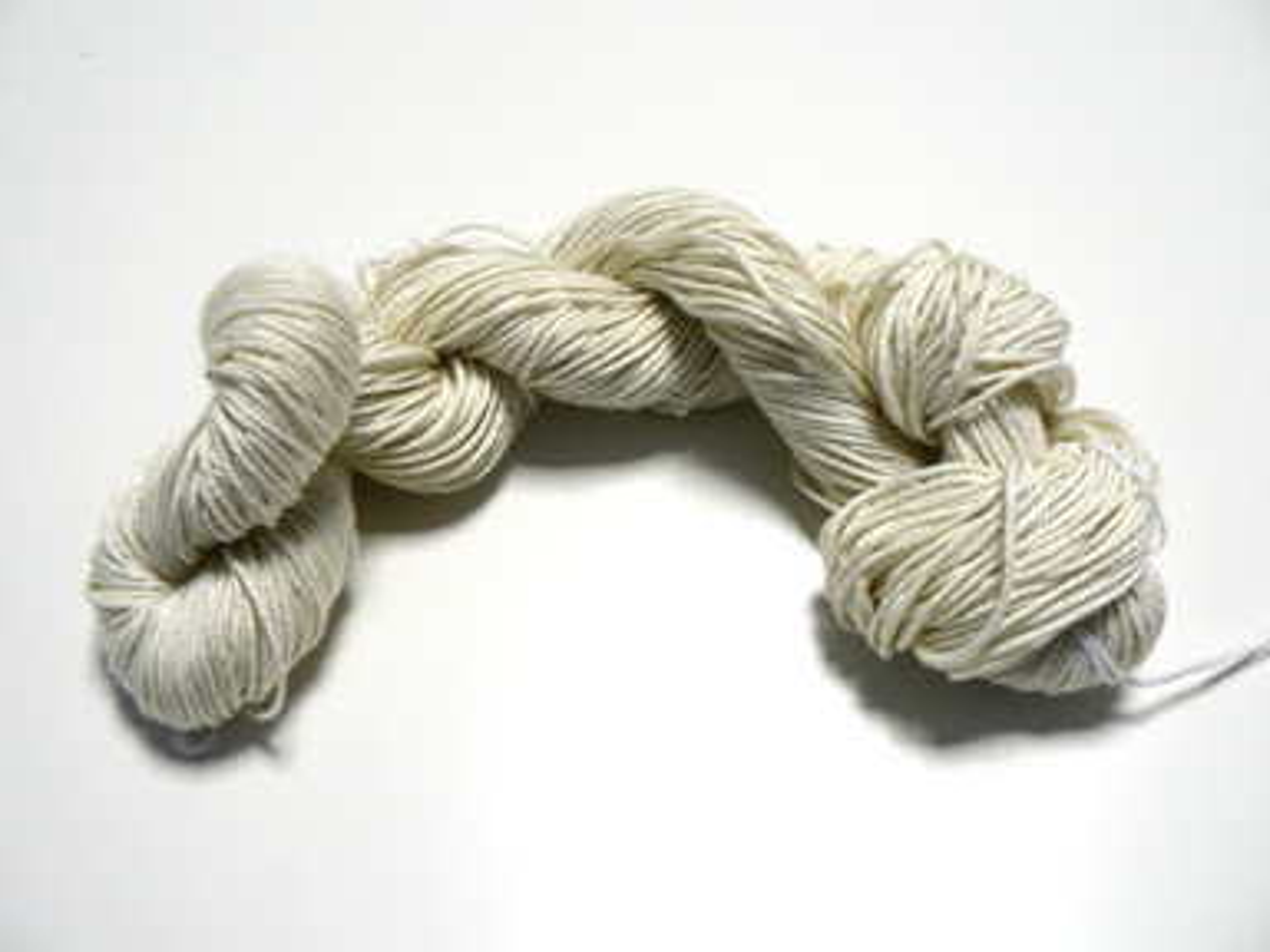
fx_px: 1321
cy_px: 476
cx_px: 635
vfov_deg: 39.7
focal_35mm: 36
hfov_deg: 51.4
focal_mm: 6
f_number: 2.8
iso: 150
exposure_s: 1/30
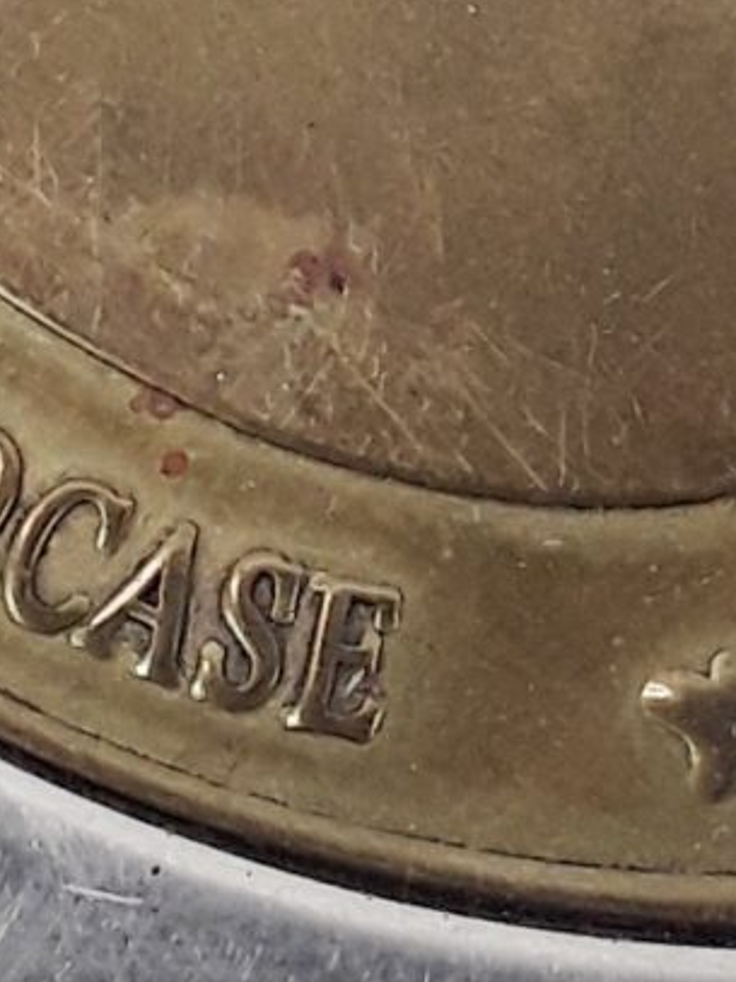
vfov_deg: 11.6
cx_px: 294
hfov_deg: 8.7
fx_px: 4822
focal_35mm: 170
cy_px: 217
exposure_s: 1/50
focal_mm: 2.91
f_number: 1.9
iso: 40
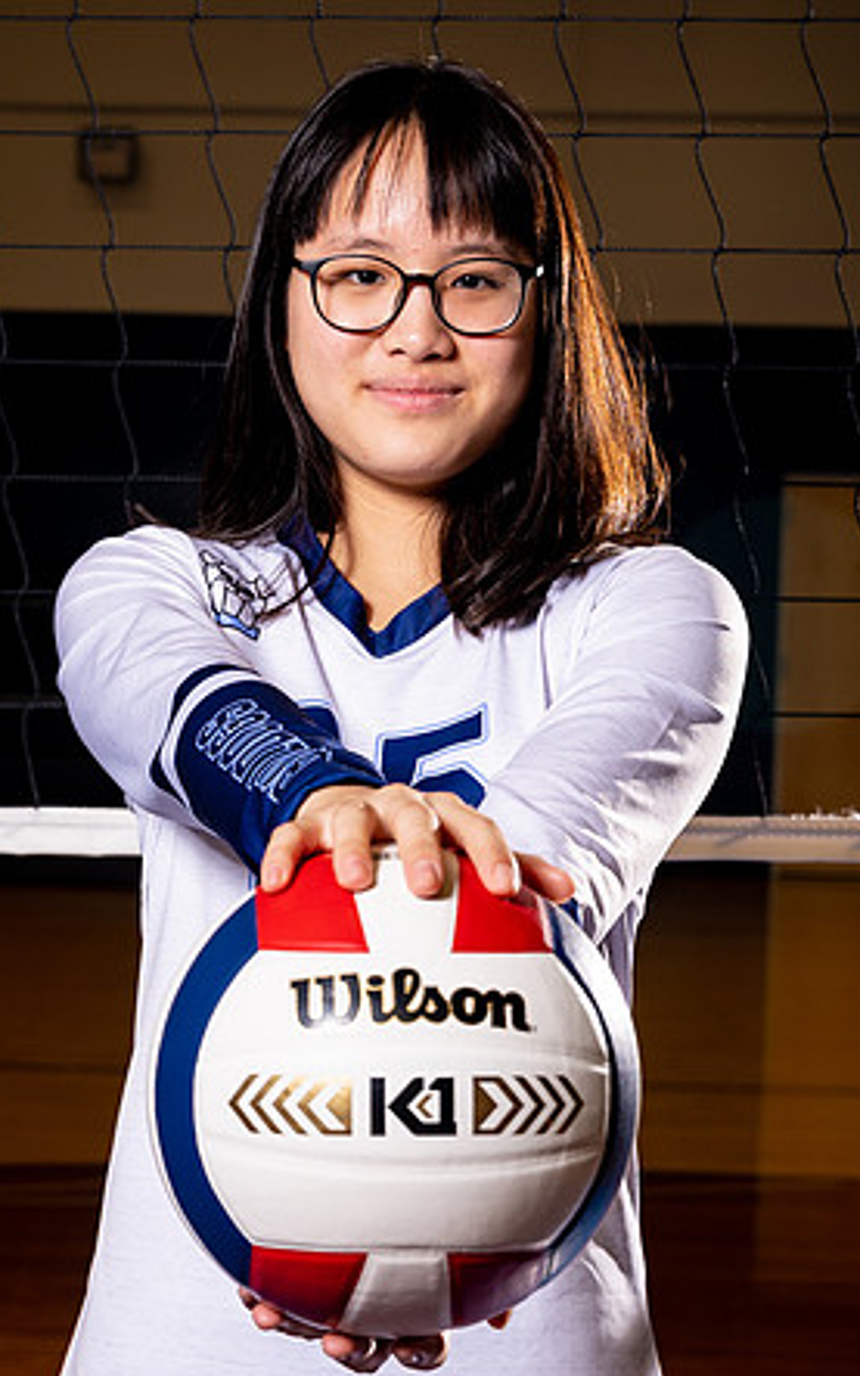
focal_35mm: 87
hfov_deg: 15.0
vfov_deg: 23.8
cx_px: 304
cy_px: 737
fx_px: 3261
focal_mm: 48
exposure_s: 1/125
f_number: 5.6
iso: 250
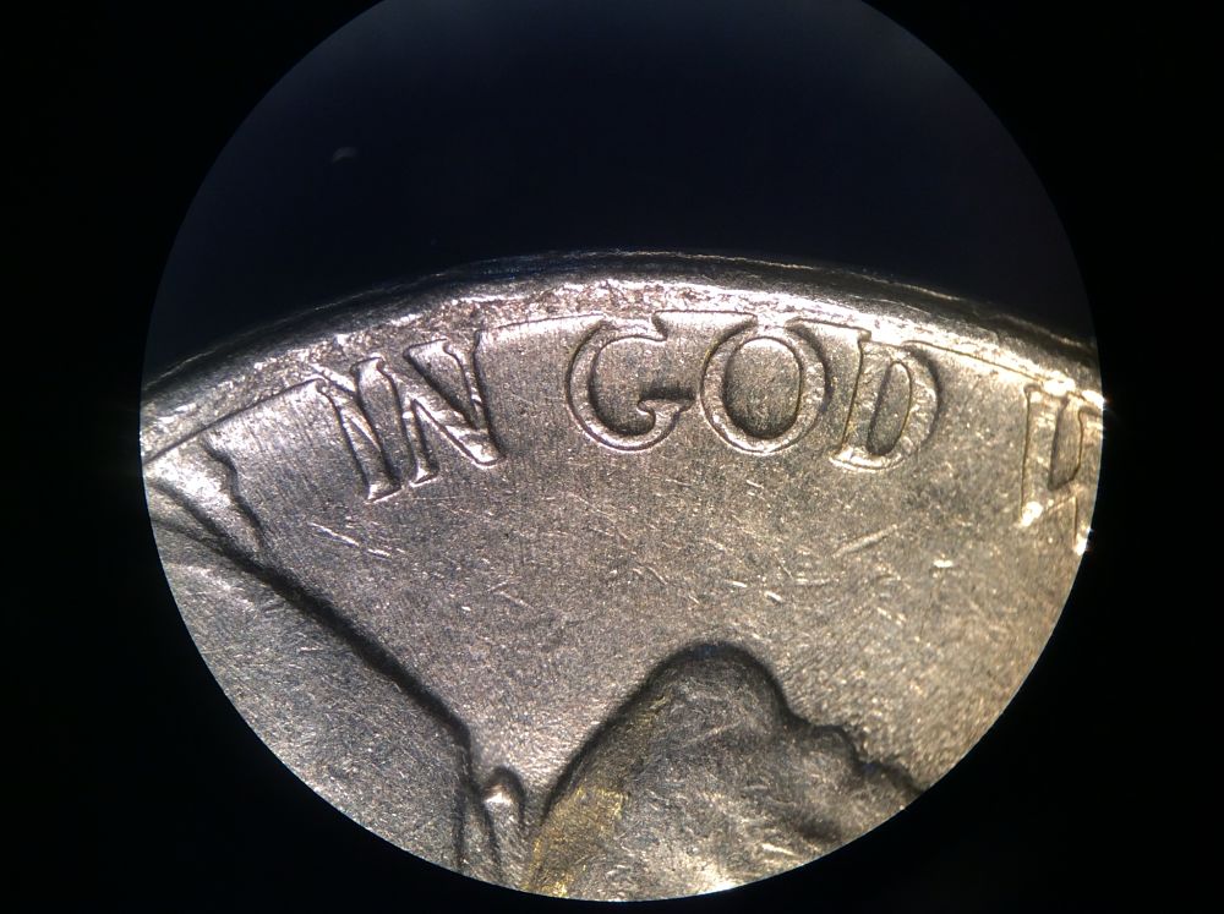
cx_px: 612
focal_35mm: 32
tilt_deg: -47.0
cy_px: 457
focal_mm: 3.3
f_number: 2.4
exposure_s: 1/24
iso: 32
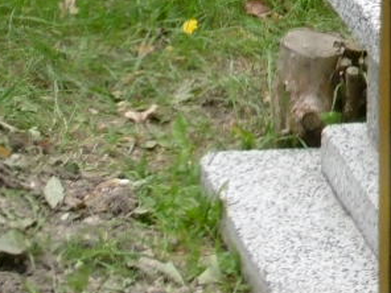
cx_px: 723
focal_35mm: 353
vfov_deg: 4.2
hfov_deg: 5.5
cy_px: -215
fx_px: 3987
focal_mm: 9.2
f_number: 4
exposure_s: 1/100
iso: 100
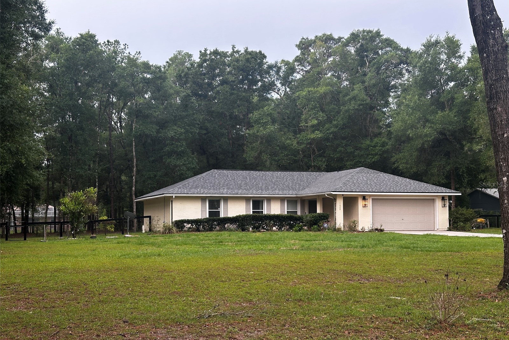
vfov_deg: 27.0
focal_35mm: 50
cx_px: 254
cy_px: 184
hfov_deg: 39.6
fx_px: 707
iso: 64
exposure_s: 1/317
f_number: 1.78
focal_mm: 6.86
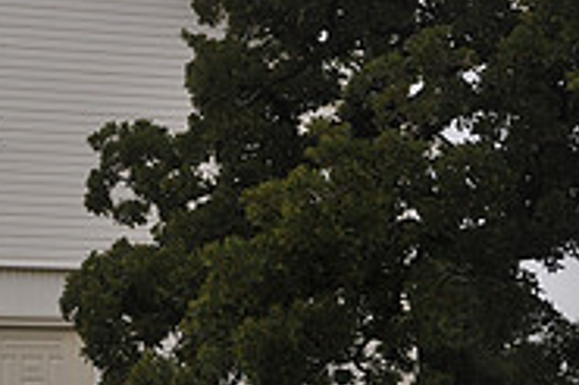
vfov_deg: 11.6
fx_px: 1889
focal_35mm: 118
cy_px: 211
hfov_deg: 16.9
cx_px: -63
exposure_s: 1/200
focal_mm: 25
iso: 200
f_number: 7.1
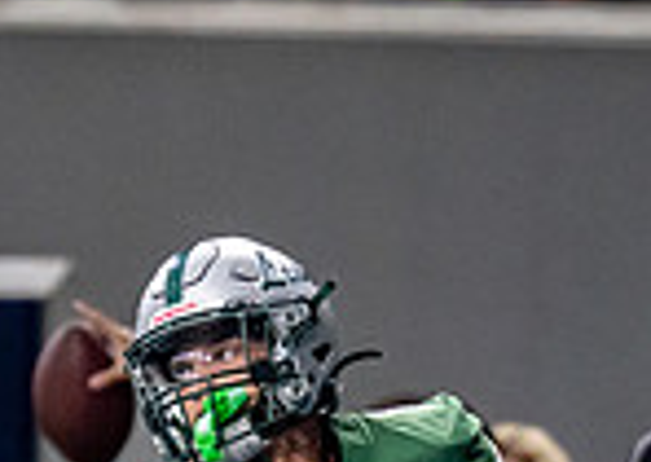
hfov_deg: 1.5
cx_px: 248
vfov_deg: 1.1
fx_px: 24387
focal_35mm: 1322
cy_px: 842
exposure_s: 1/1000
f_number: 2.8
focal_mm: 200
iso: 2000
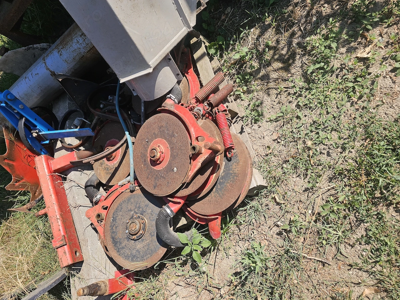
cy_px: 150
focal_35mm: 23
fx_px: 266
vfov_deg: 58.9
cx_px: 200
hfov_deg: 73.9
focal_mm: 6.3
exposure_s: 1/484
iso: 10
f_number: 1.7
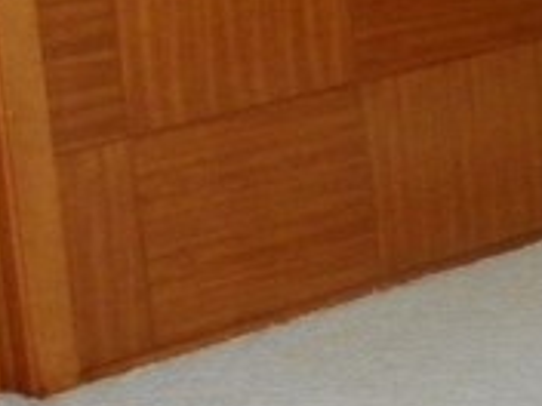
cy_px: -283
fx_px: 2364
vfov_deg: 9.4
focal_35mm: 151
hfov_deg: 10.1
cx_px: 1555
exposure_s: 1/30
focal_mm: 4.6
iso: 200
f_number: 2.8
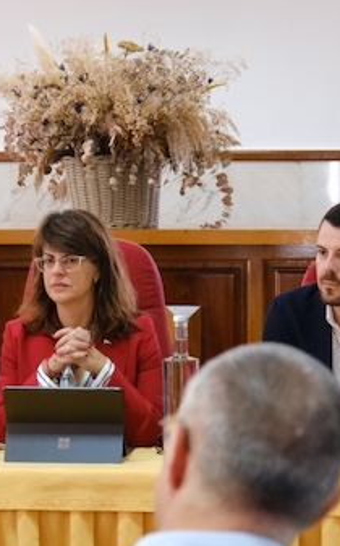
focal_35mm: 134
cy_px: 321
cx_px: 149
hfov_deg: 9.8
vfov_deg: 15.6
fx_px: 1991
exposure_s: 1/70
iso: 3200
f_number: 4
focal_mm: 39.3
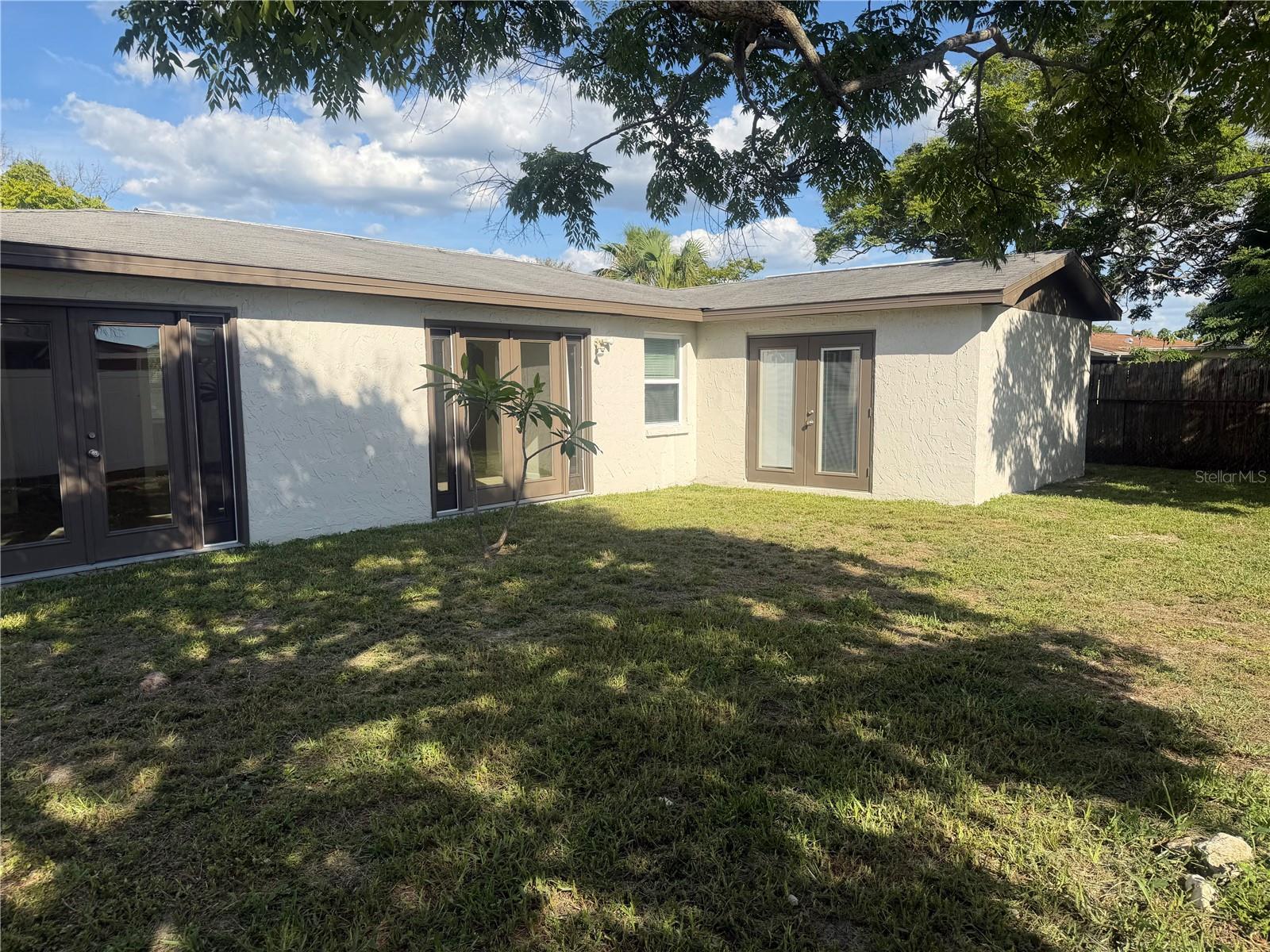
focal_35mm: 24
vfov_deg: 56.8
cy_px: 476
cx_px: 635
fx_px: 881
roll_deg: +1.2
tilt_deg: -5.2
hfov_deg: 71.6
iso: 80
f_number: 1.78
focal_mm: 6.76
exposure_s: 1/3584
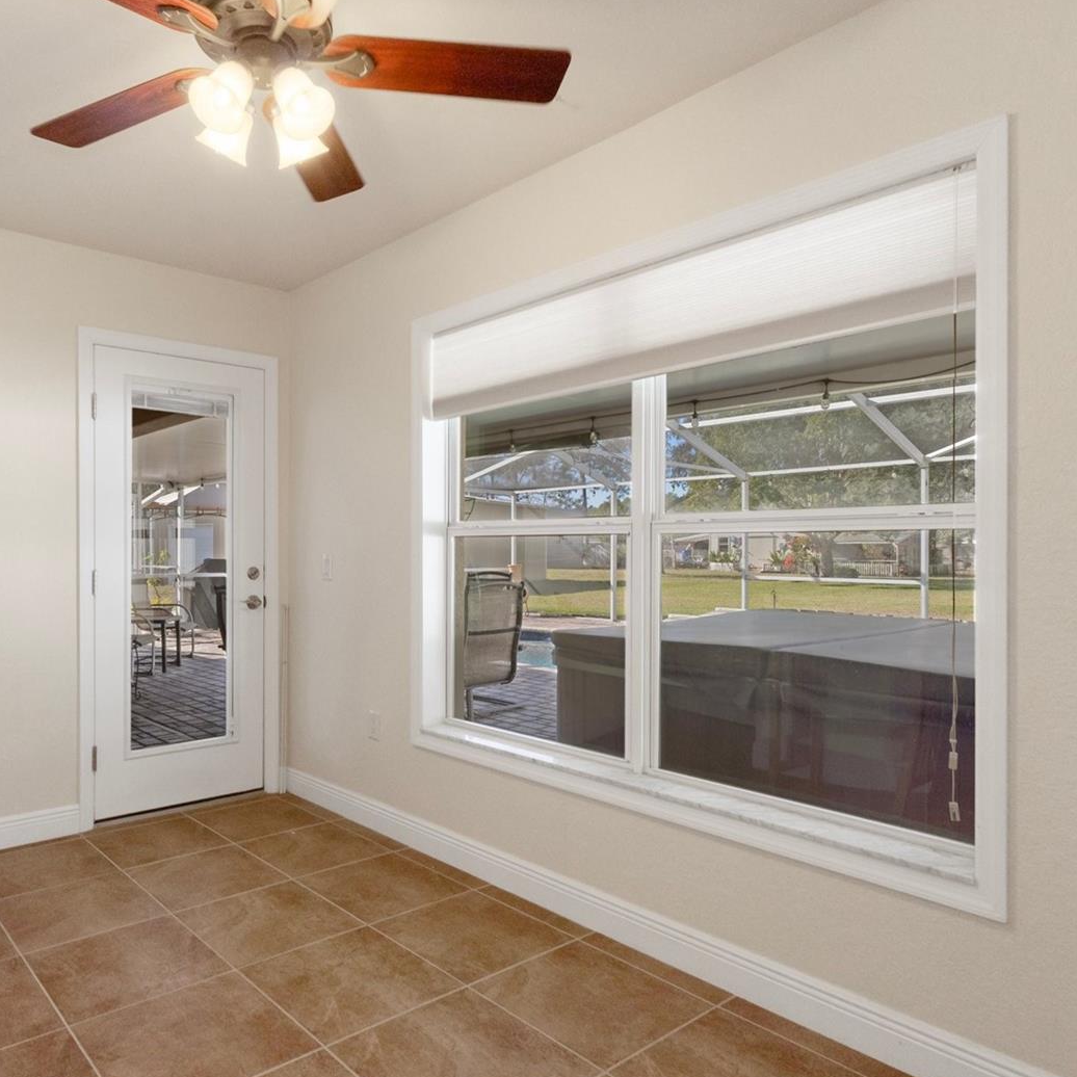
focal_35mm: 22
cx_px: 396
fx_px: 762
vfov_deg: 70.5
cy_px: 532
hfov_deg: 69.2
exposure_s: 1/20
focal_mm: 11
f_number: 8
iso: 320
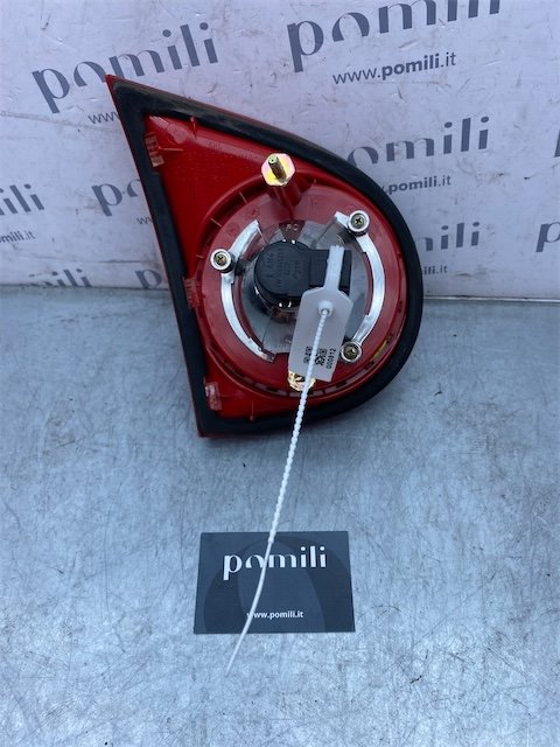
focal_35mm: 26
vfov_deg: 67.3
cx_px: 280
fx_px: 561
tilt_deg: -52.7
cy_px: 374
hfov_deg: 53.1
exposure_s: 1/949
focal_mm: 4.25
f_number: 1.8
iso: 32
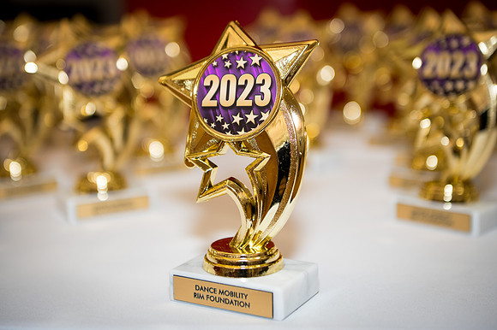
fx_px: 800
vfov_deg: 23.4
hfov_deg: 34.5
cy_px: 165
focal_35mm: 58
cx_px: 248
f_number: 2.8
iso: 400
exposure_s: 1/200
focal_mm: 58
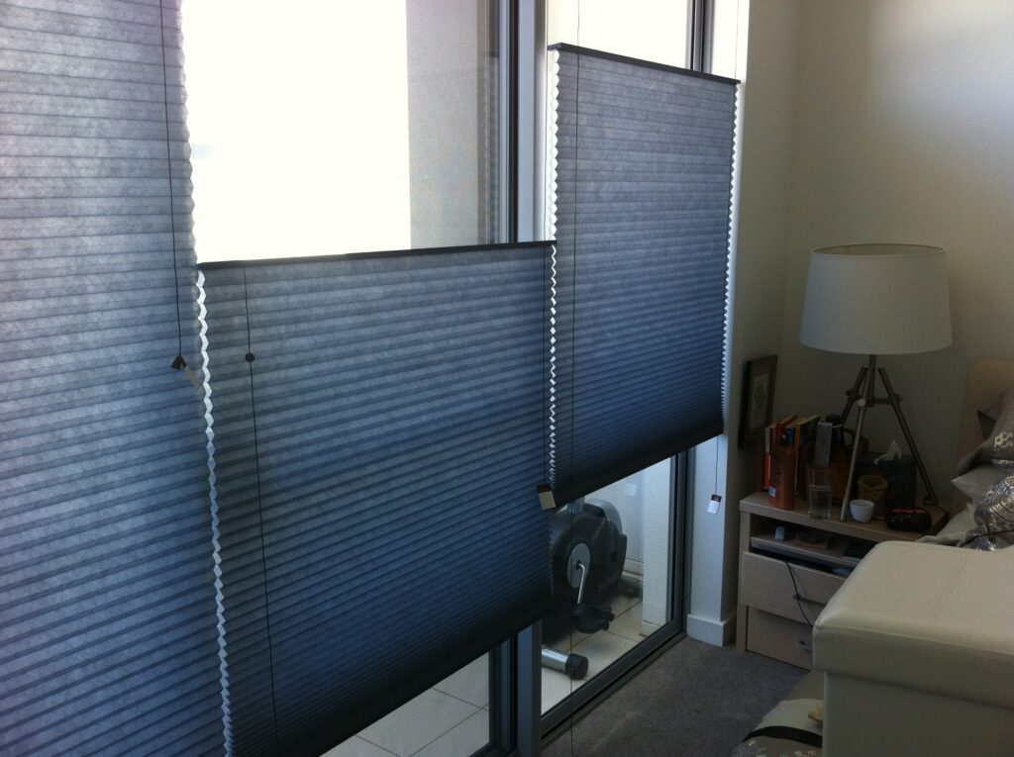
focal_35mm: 35
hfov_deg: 52.7
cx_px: 507
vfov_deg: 40.6
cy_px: 378
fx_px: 1024
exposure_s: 1/60
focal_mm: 3.85
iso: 100
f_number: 2.8
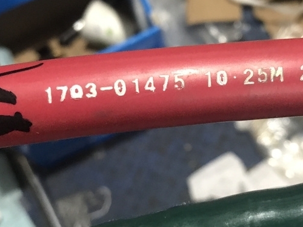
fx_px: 490
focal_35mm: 56
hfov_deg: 34.1
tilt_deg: -67.7
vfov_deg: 26.1
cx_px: 201
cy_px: 131
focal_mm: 3.99
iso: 80
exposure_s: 1/6
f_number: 1.8
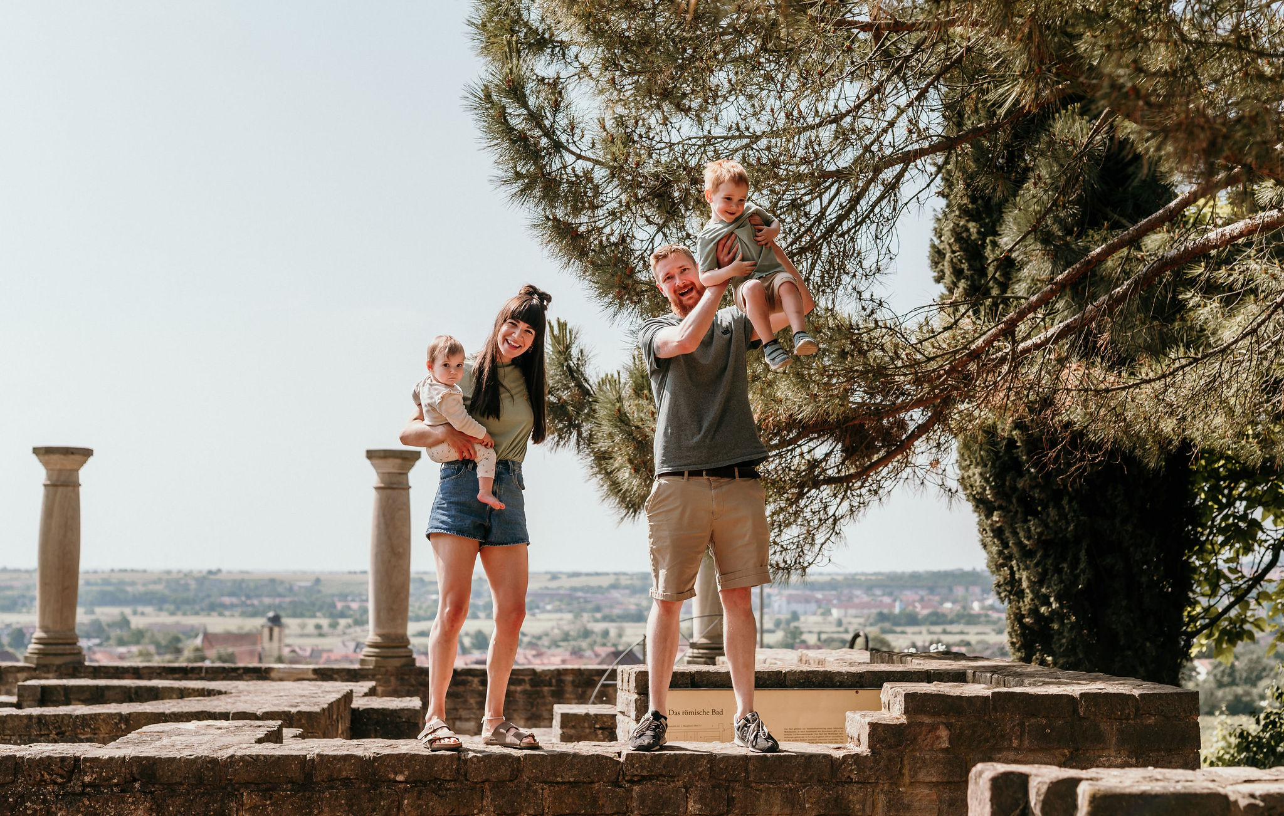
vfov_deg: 22.7
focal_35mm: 58
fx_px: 2031
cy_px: 370
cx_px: 688
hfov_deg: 35.1
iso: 160
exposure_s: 1/1600
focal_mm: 50
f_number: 3.5
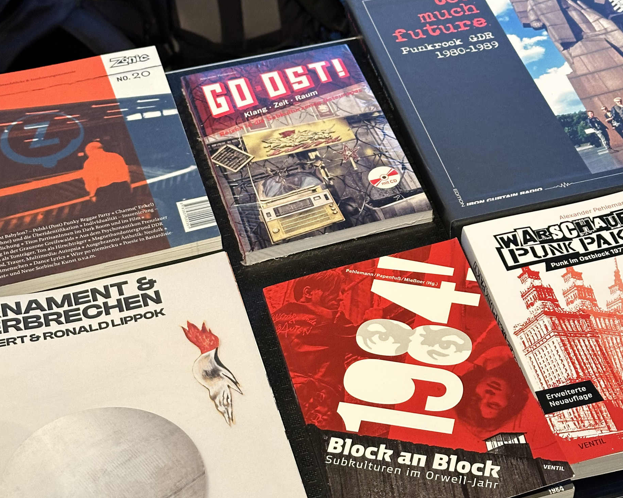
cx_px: 334
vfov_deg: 29.7
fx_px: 940
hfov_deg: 36.6
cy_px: 248
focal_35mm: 51
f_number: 1.8
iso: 250
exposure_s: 1/54
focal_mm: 6.9
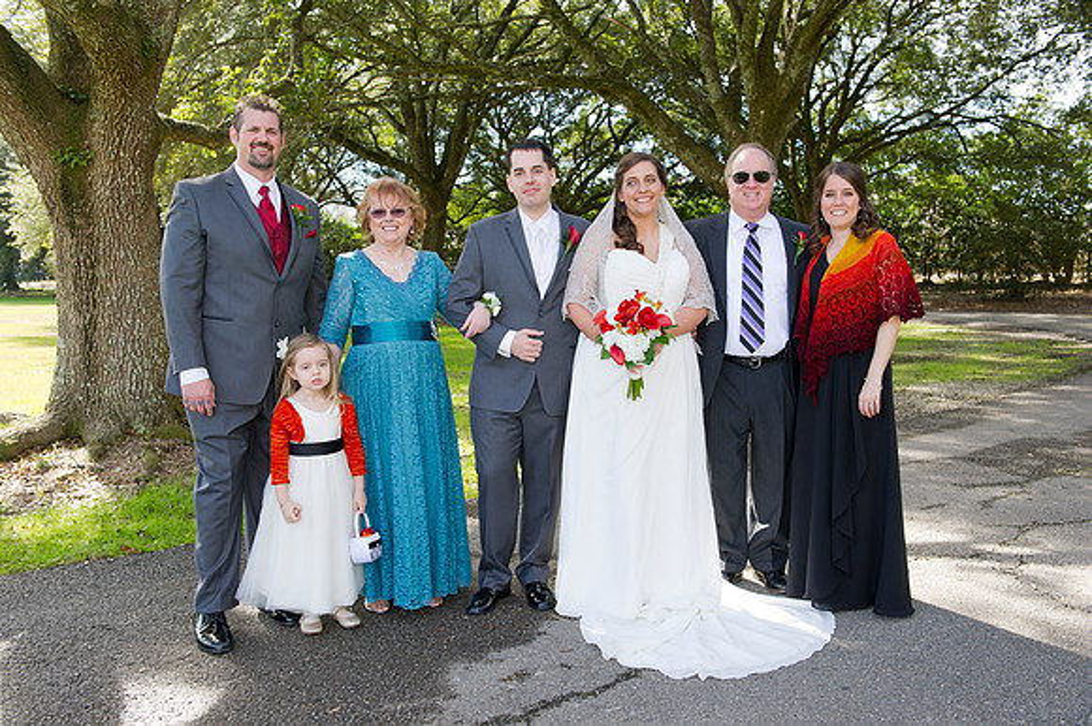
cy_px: 363
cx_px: 546
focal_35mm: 34
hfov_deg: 55.8
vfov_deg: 38.8
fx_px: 1031
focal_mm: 34
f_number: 5.6
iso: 320
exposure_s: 1/125
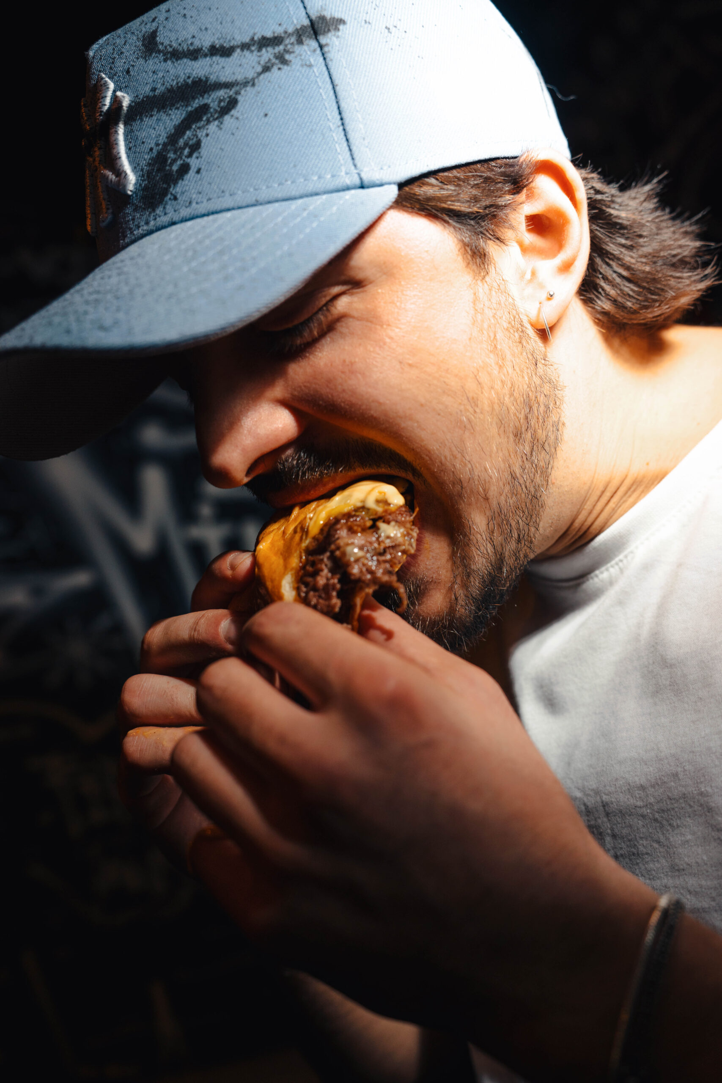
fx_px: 1053
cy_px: 542
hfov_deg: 37.9
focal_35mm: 35
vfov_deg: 54.4
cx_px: 361
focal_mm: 35
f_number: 4
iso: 400
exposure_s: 1/320
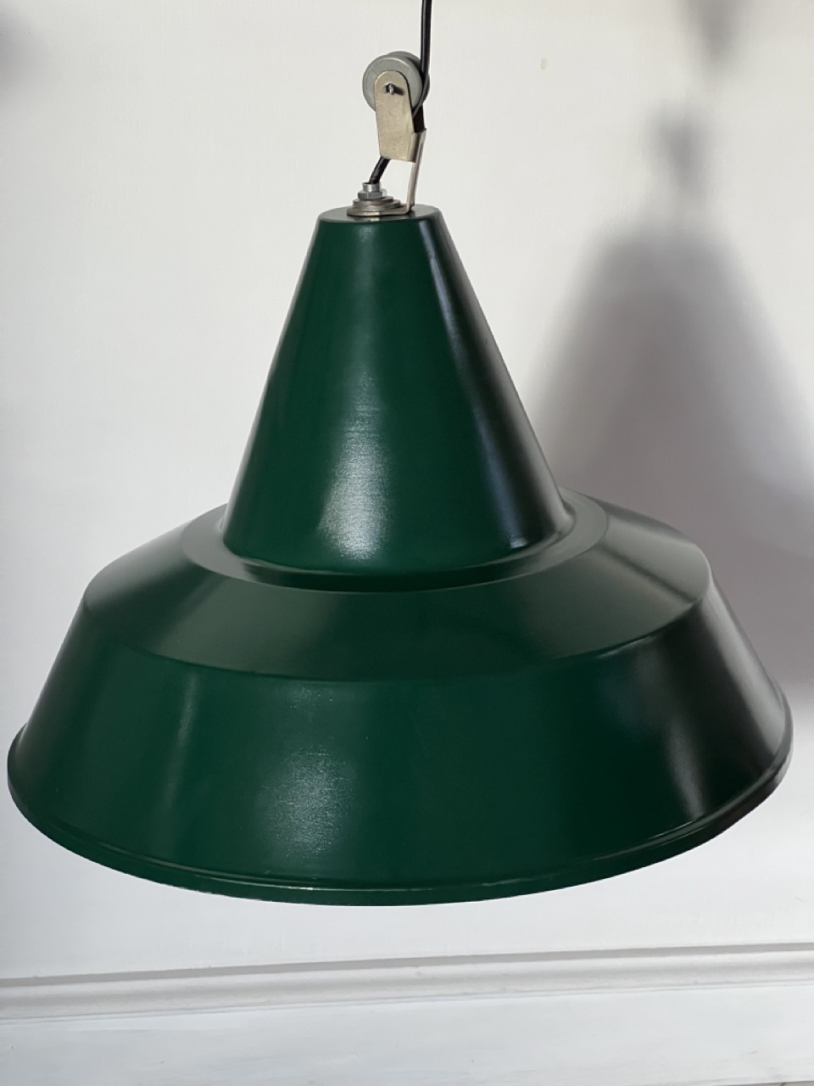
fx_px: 2414
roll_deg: -3.0
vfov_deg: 25.3
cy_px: 543
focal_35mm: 77
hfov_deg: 19.1
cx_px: 407
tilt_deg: -16.3
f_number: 2.8
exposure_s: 1/60
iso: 500
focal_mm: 9
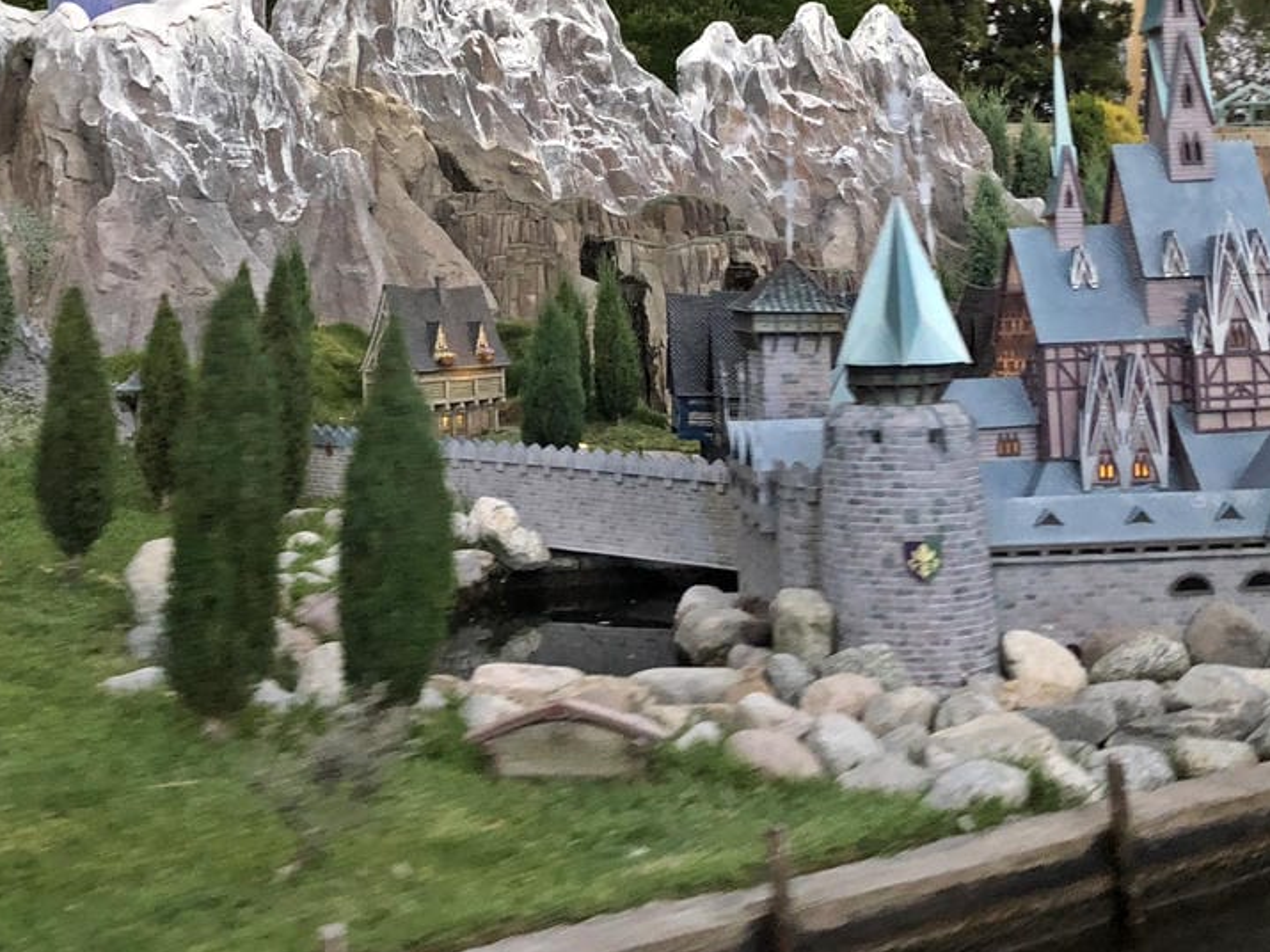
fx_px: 1724
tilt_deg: -0.3
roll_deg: +0.2
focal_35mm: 47
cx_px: 595
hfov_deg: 40.4
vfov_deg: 30.5
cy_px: 274
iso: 100
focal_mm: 3.99
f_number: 1.8
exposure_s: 1/7
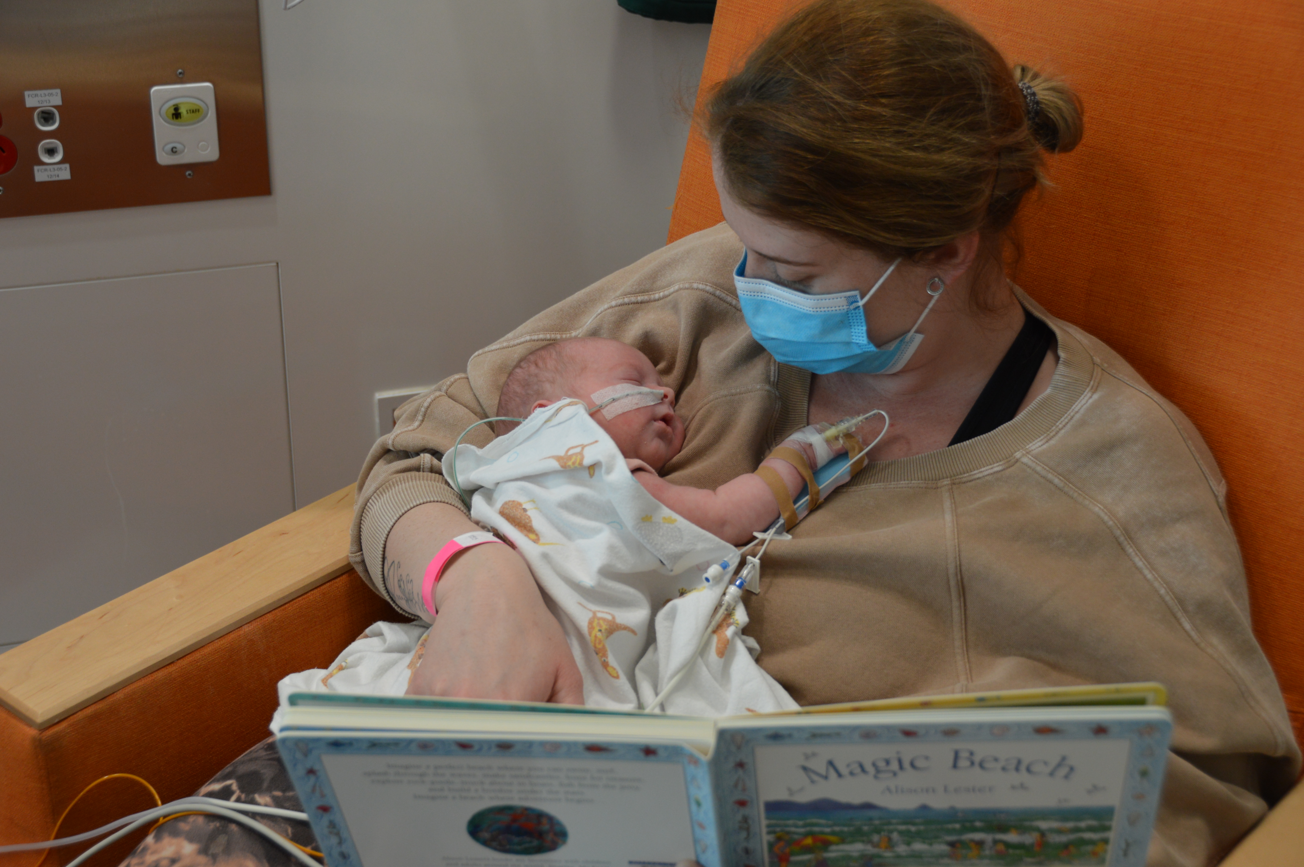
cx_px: 652
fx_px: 1954
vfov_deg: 25.0
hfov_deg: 36.9
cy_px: 434
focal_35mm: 54
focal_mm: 36
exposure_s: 1/100
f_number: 5
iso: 400
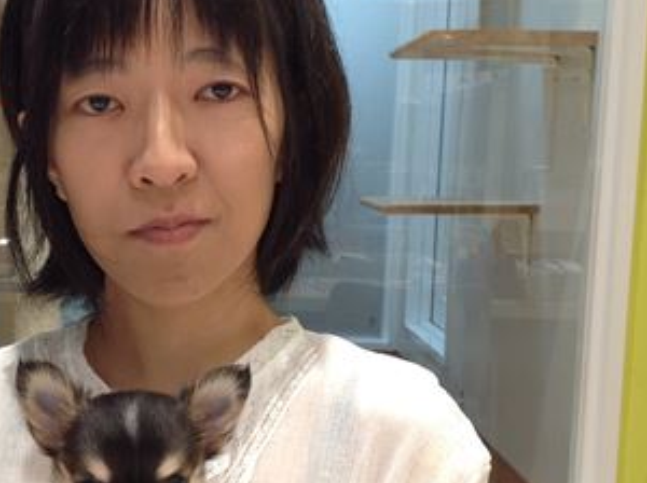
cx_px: 179
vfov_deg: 20.9
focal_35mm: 70
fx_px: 1306
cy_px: 293
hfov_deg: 27.5
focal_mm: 4.28
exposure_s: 1/50
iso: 64
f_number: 2.4
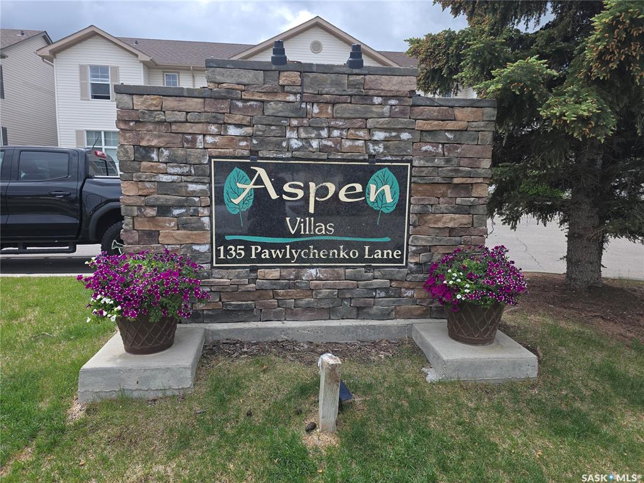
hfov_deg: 73.9
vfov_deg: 58.9
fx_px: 428
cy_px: 242
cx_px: 322
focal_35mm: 23
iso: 12
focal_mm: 6.3
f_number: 1.7
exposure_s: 1/516
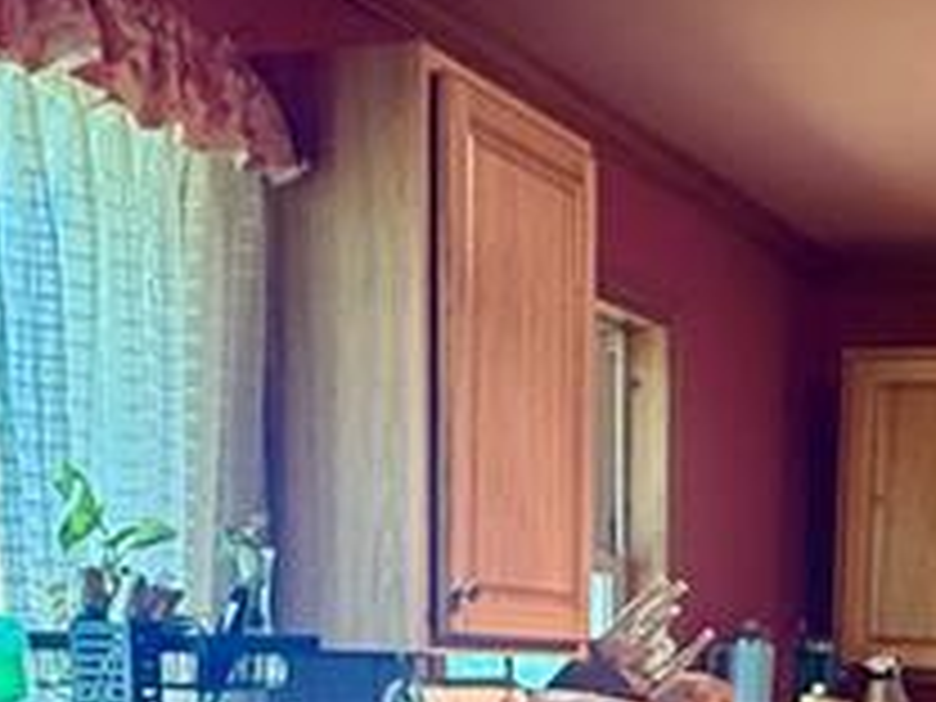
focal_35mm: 69
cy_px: 891
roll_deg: -0.7
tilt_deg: -5.8
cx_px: 950
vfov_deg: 19.7
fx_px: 1866
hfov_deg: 26.6
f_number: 2.2
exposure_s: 1/60
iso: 400
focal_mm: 2.22
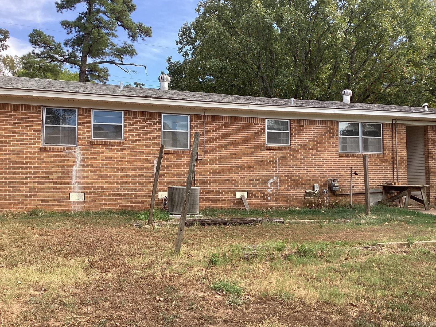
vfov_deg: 45.4
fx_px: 390
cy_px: 164
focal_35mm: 31
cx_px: 218
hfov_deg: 58.4
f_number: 2.4
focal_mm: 3.3
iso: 25
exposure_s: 1/248
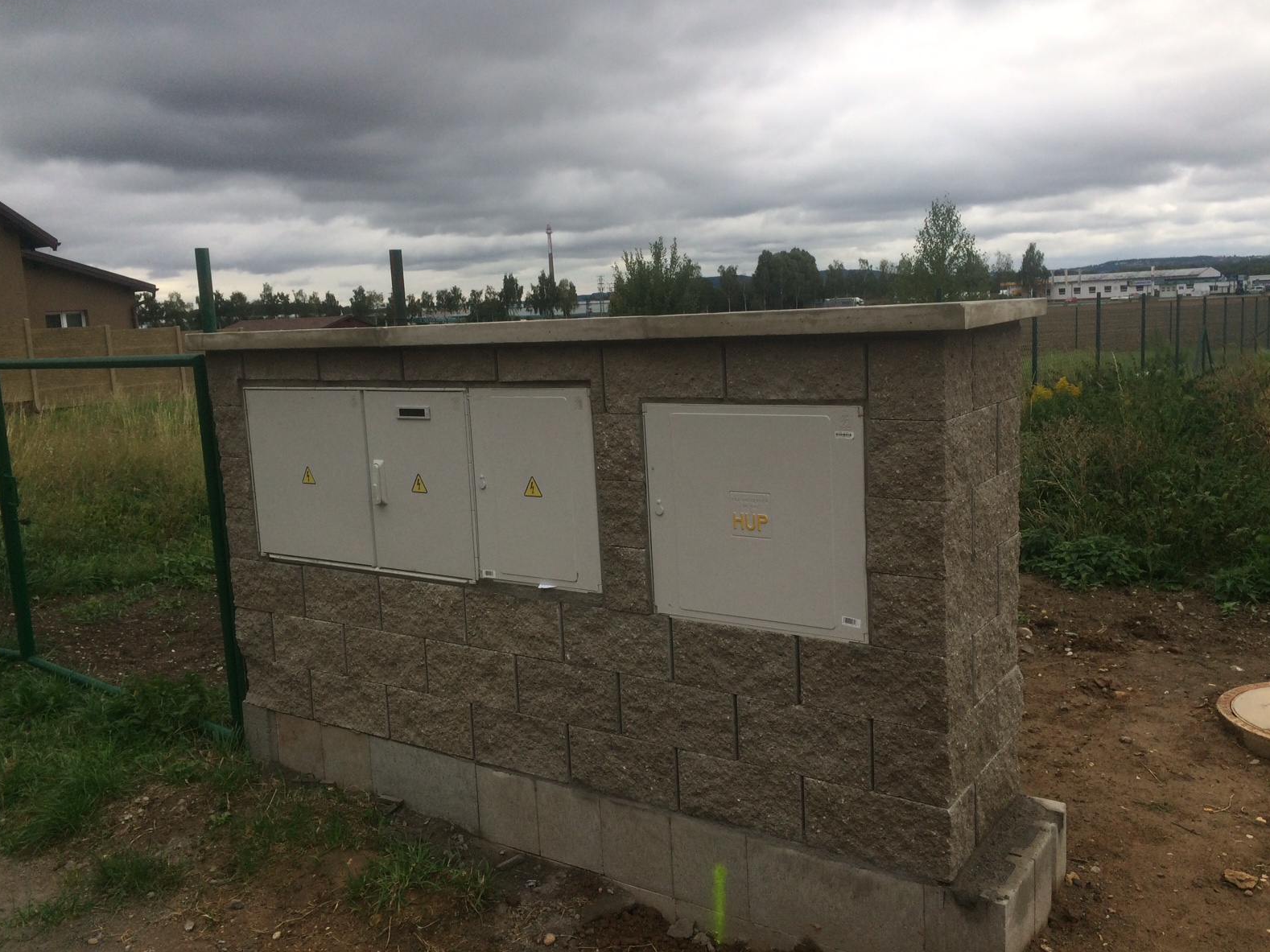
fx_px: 1100
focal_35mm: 30
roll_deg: +4.0
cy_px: 467
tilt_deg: -9.6
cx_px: 636
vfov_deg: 46.8
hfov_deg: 60.0
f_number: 2.2
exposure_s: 1/855
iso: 32
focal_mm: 4.15
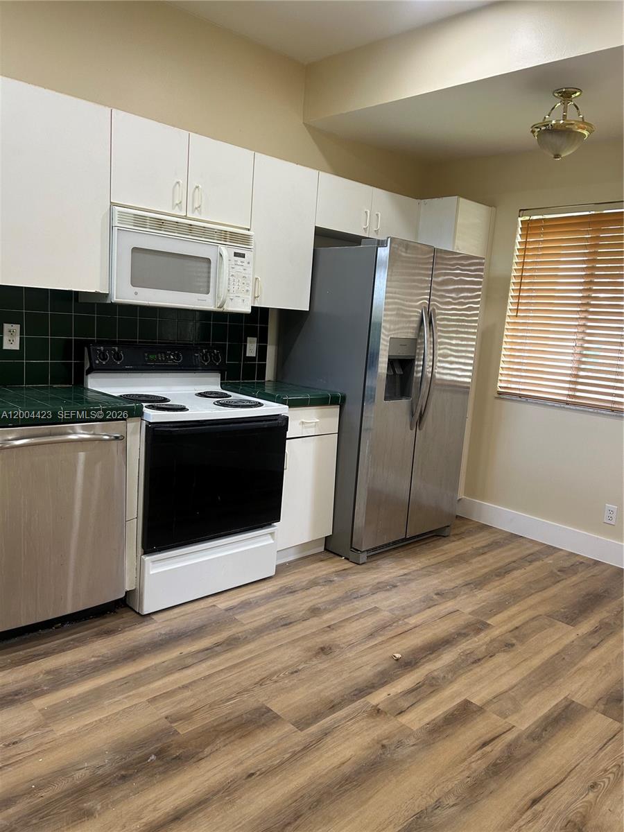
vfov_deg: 67.3
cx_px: 312
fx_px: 625
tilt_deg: -10.5
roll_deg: -3.8
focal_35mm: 26
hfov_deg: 53.1
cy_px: 416
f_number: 1.5
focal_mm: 5.7
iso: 100
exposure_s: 1/120
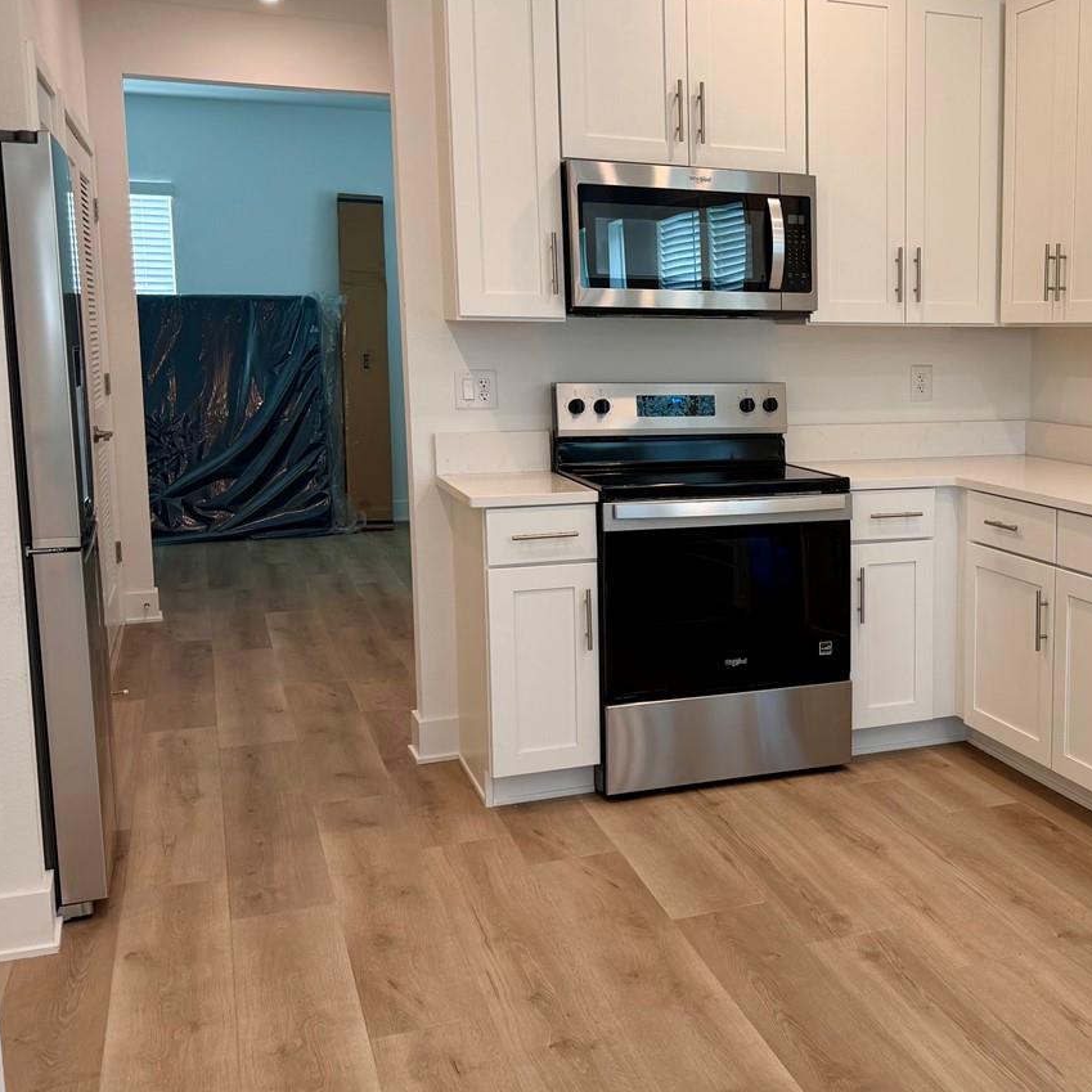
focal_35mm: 40
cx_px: 922
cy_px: 516
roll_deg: -0.4
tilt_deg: -7.8
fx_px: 1428
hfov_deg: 39.6
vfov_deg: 41.8
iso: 100
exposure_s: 1/120
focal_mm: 6.76
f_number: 1.78
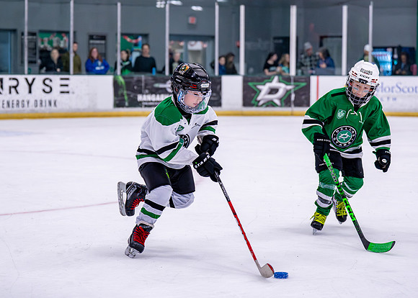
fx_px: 1195
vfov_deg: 14.2
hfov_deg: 19.8
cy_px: 137
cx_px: 187
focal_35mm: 101
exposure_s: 1/1250
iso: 2500
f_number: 2.8
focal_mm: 70
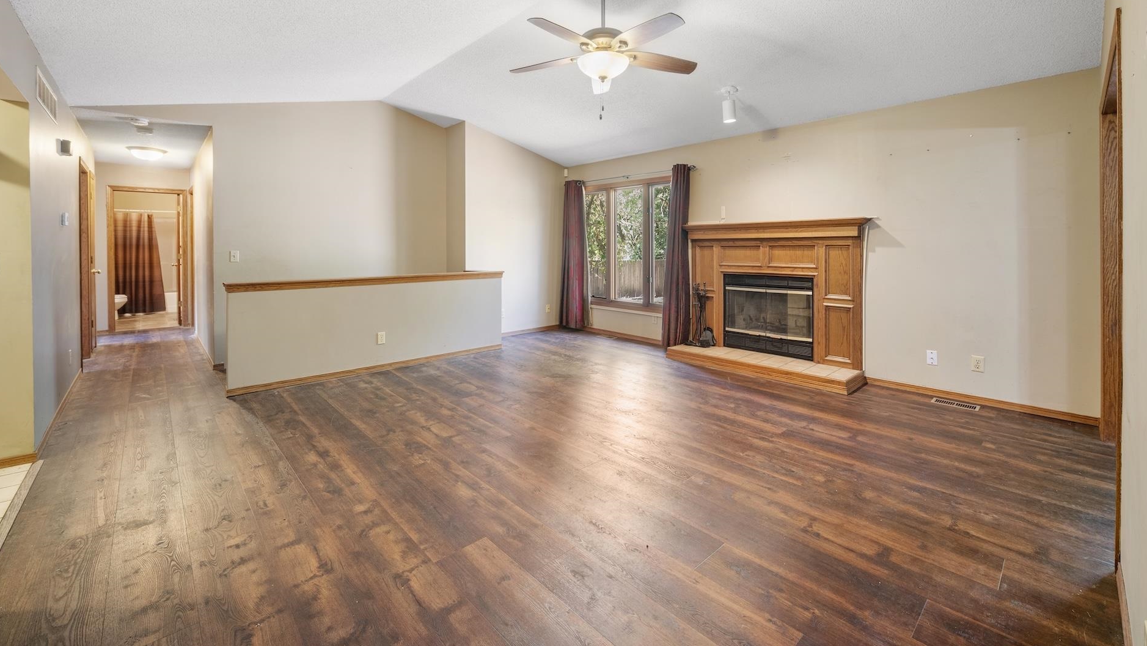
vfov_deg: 69.7
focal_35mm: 15
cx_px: 574
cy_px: 255
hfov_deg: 103.0
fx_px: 456
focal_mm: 14
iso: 400
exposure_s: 1/1.25
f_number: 7.1
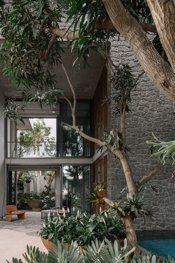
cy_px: 132
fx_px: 139
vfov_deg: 86.9
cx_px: 88
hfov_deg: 64.6
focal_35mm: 19
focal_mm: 19
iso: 100
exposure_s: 1/10
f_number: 10
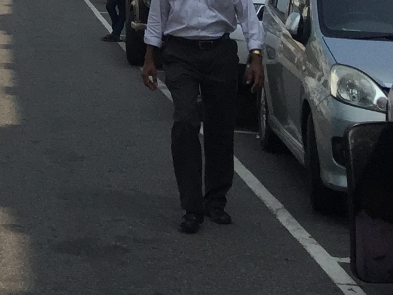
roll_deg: -0.6
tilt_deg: +6.8
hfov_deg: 13.2
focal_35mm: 134
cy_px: -312
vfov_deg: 10.2
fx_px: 1522
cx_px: -331
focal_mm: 4.15
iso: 32
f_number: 2.2
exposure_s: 1/3049
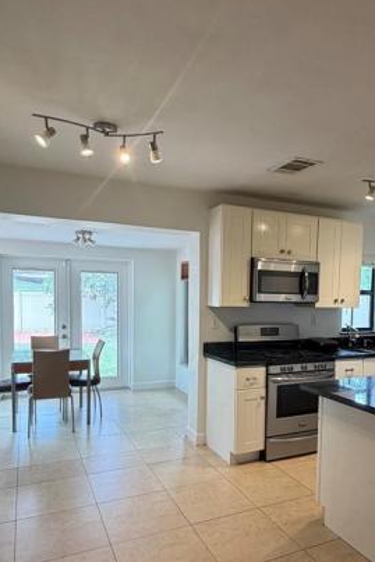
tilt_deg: -3.7
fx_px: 406
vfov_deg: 68.9
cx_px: 217
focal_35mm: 26
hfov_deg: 49.4
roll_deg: -2.1
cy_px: 328
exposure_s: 1/120
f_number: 2.2
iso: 250
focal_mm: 2.22
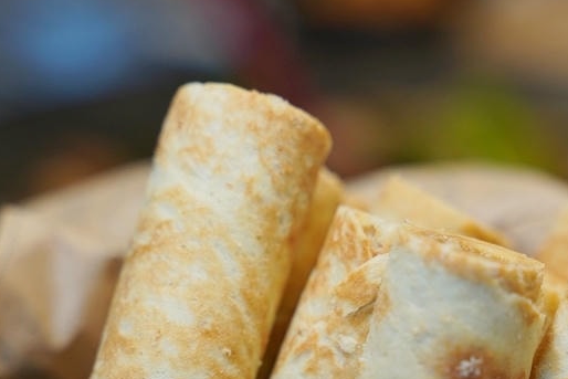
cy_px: 315
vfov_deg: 7.8
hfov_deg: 11.7
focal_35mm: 175
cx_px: 337
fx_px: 2762
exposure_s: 1/80
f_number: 4
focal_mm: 75
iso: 200
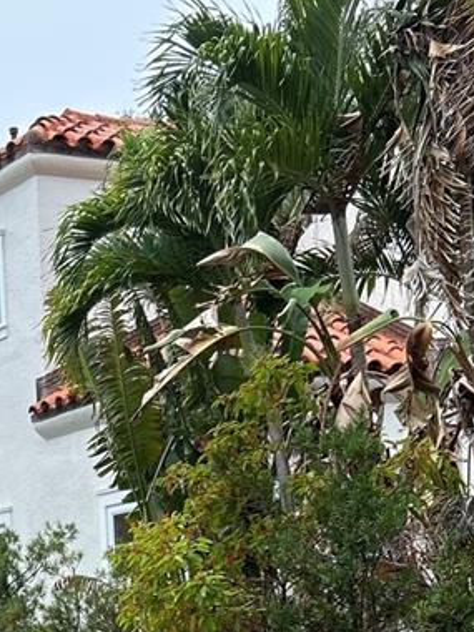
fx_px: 1497
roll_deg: +3.5
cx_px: 30
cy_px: 888
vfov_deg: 21.0
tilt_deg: -8.8
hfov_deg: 17.7
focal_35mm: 82
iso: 50
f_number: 1.5
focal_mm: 5.7
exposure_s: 1/1009
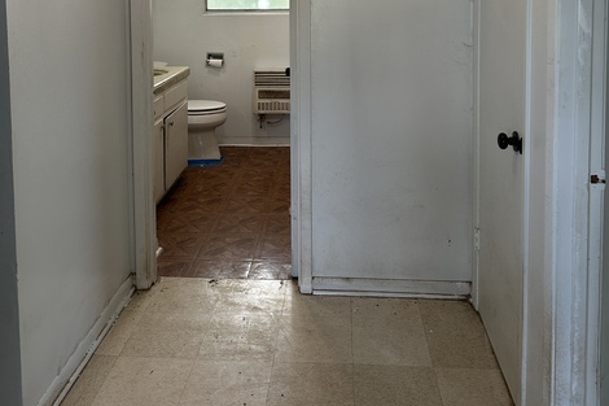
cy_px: 22
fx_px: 575
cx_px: 303
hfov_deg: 55.8
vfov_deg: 35.9
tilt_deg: -3.4
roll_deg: +0.2
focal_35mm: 34
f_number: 1.78
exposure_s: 1/60
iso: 125
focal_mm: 6.86
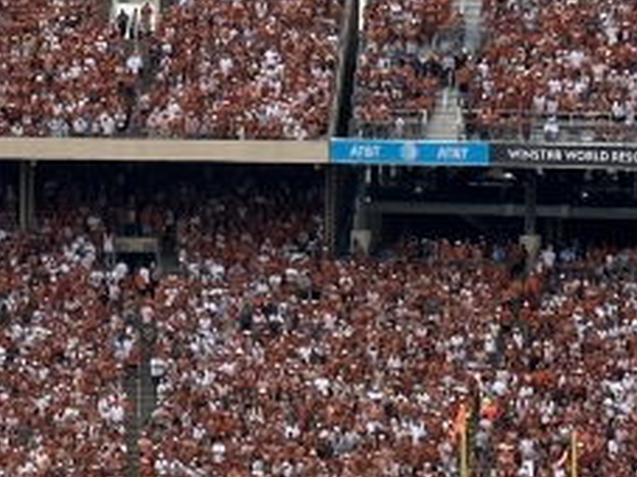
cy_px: 107
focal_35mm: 169
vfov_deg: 8.8
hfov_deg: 11.5
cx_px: -90
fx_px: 3108
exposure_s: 1/5000
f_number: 1.78
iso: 64
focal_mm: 6.86
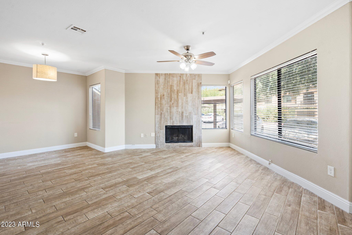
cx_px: 176
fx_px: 156
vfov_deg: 73.7
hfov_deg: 96.8
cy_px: 118
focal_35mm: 16
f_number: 8
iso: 400
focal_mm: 16
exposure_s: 1/10
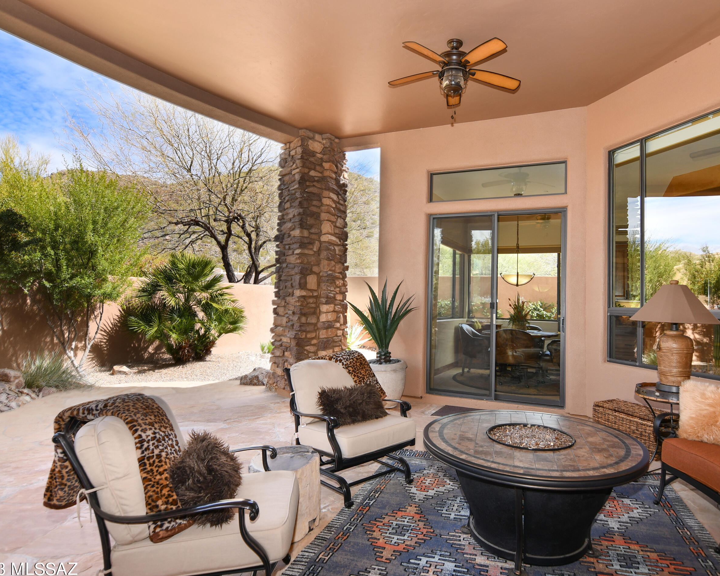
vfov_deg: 70.8
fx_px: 405
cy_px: 293
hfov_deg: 82.8
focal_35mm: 19
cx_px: 409
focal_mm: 11
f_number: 5.6
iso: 125
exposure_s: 1/125
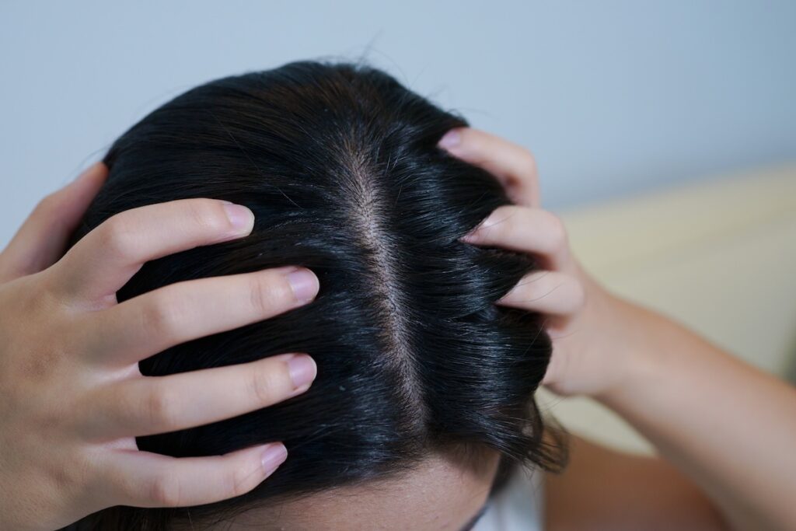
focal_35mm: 52
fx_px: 1150
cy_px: 266
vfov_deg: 26.0
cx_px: 398
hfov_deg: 38.2
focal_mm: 35
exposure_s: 1/200
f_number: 2.8
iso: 640
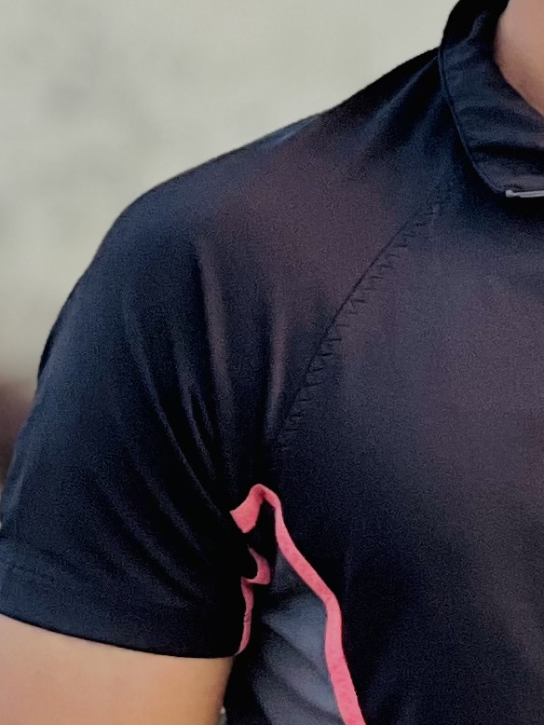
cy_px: 938
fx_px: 8356
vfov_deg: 4.9
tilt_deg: -6.1
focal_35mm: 399
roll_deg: +3.1
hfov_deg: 3.7
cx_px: 1059
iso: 160
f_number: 2.8
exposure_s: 1/121
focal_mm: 9
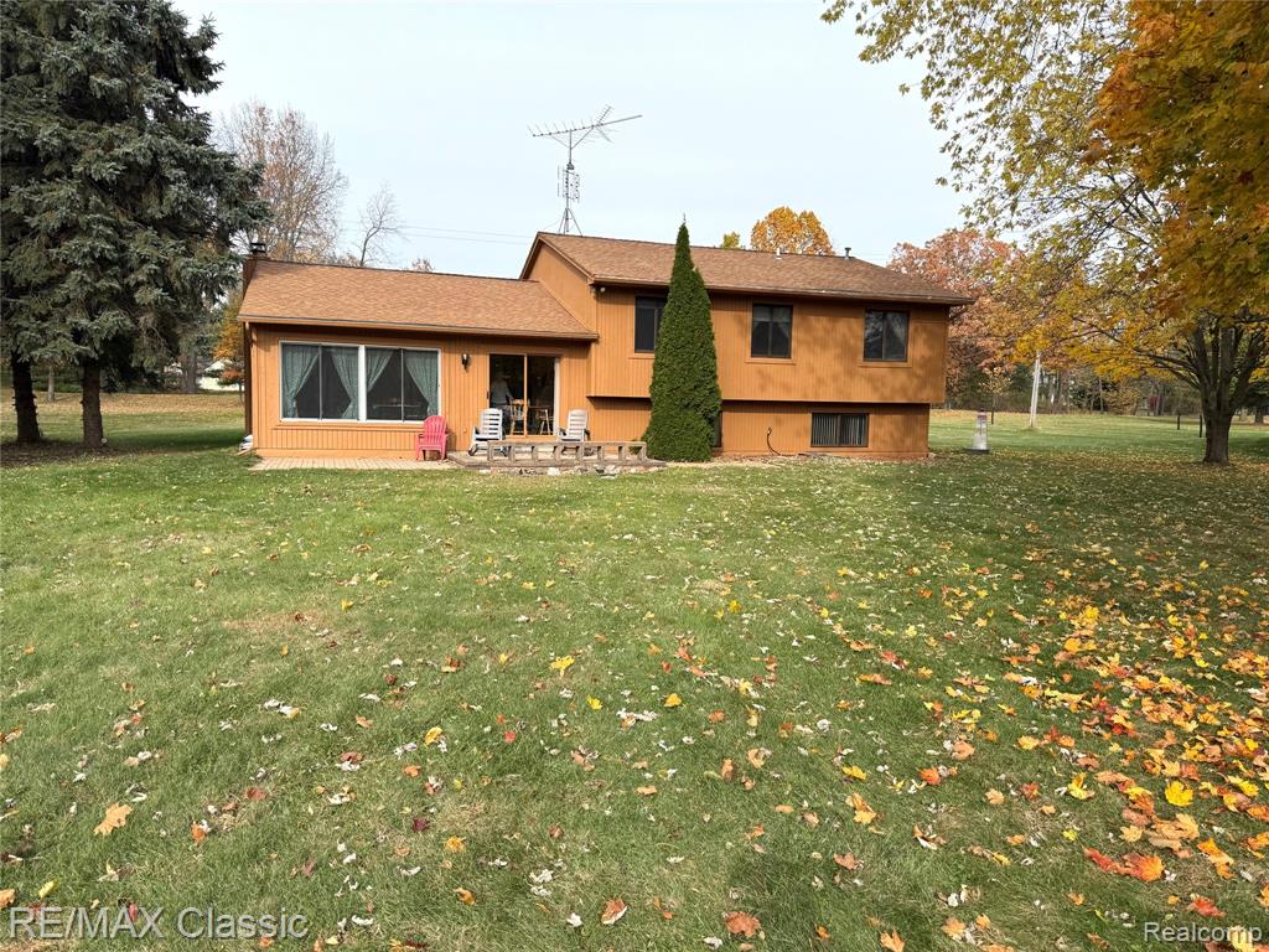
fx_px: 880
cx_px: 634
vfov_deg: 56.8
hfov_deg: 71.6
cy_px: 476
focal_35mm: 24
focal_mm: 6.76
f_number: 1.78
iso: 80
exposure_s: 1/1901
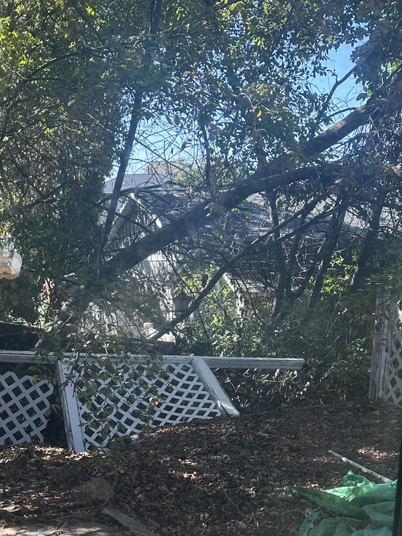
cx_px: 89
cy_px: 505
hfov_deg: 28.6
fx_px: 774
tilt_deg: -17.1
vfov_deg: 35.4
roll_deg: +1.8
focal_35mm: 50
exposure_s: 1/364
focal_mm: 6.86
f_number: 1.78
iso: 80
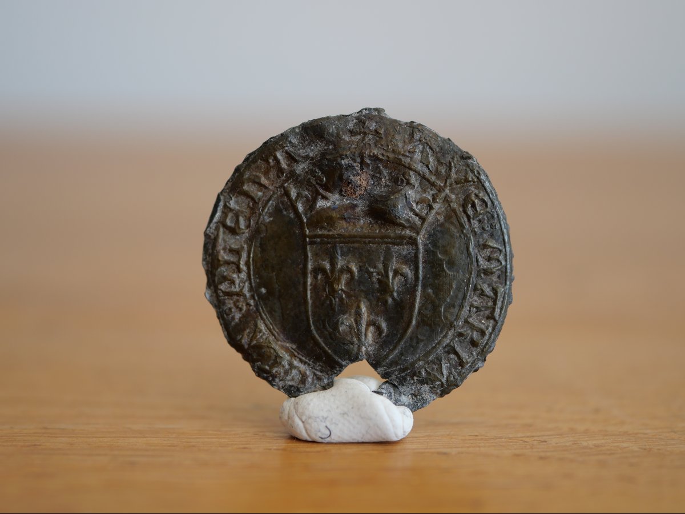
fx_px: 1187
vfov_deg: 24.4
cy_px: 257
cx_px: 342
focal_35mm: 60
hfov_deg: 32.2
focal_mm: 30
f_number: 2.8
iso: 200
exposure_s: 1/80
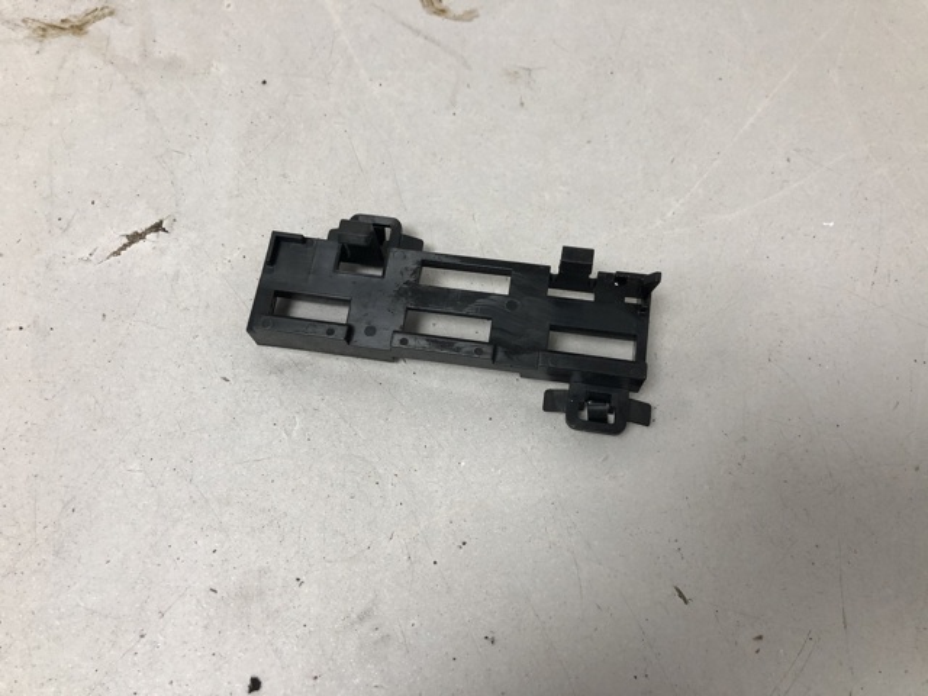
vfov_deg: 49.7
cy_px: 348
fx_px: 751
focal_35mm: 28
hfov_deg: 63.4
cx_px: 464
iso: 32
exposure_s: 1/25
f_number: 1.8
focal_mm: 4
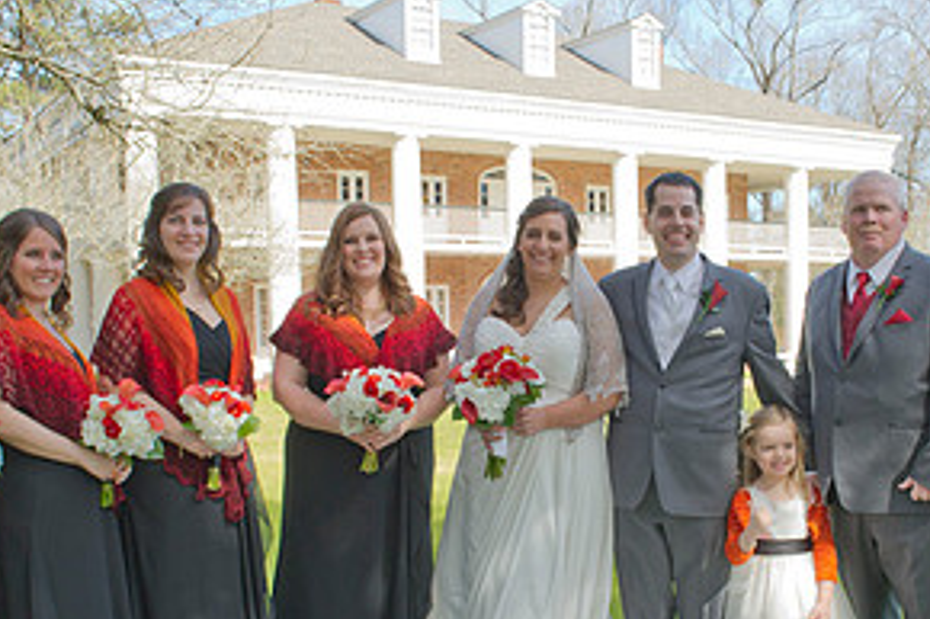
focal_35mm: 48
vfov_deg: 27.9
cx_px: 577
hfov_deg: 40.9
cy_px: 401
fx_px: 1239
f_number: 8
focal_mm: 24
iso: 200
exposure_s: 1/125
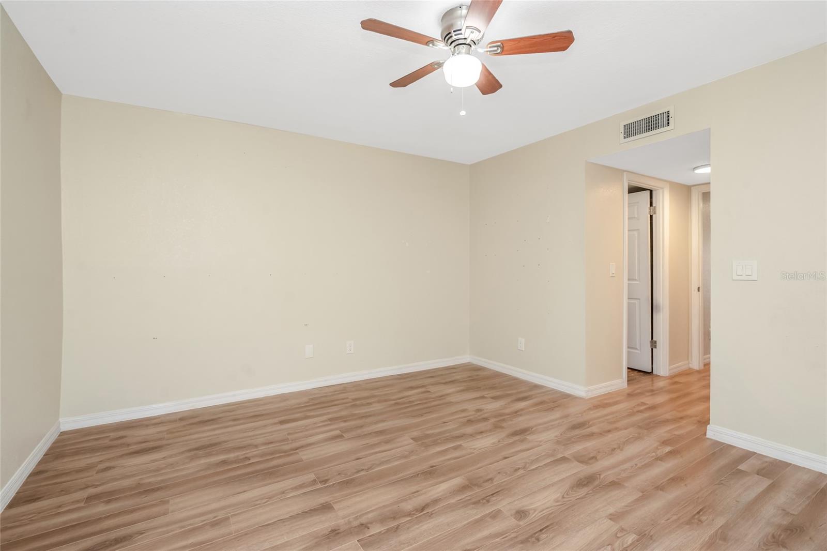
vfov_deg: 73.7
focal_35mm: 16
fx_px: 367
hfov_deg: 96.7
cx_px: 414
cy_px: 276
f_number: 6.7
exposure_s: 1/60
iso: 800
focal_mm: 16
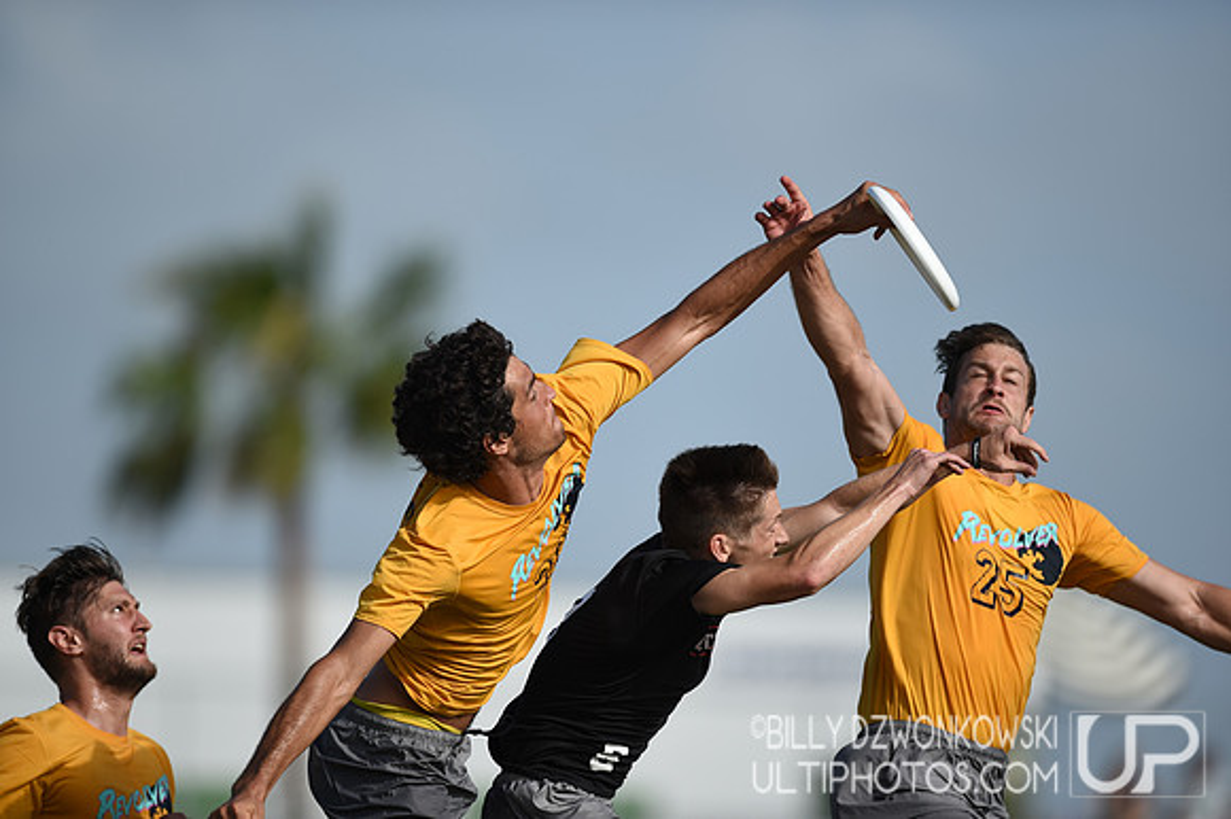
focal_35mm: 400
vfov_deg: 3.4
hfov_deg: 5.2
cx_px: 616
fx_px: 13669
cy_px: 410
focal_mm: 400
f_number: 3.2
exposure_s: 1/2500
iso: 100
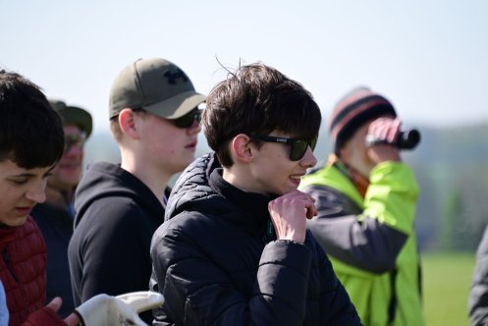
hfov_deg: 6.9
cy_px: 163
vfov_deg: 4.6
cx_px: 244
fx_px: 4069
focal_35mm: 300
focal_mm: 300
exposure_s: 1/2000
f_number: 5.6
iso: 800
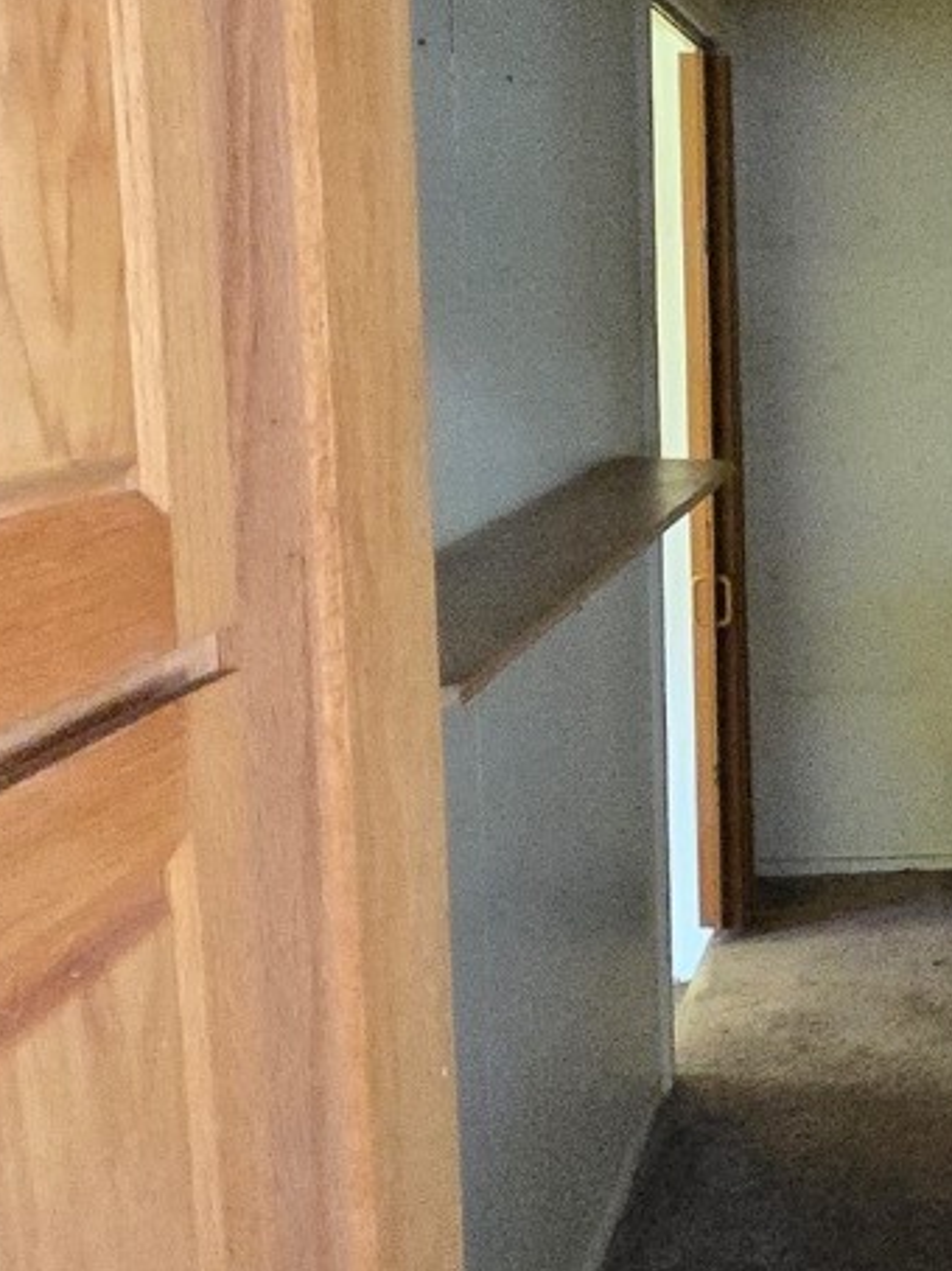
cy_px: 605
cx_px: 1347
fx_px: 1615
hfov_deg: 26.1
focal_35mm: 44
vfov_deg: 43.0
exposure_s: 1/60
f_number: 2.2
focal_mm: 1.7
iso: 1000
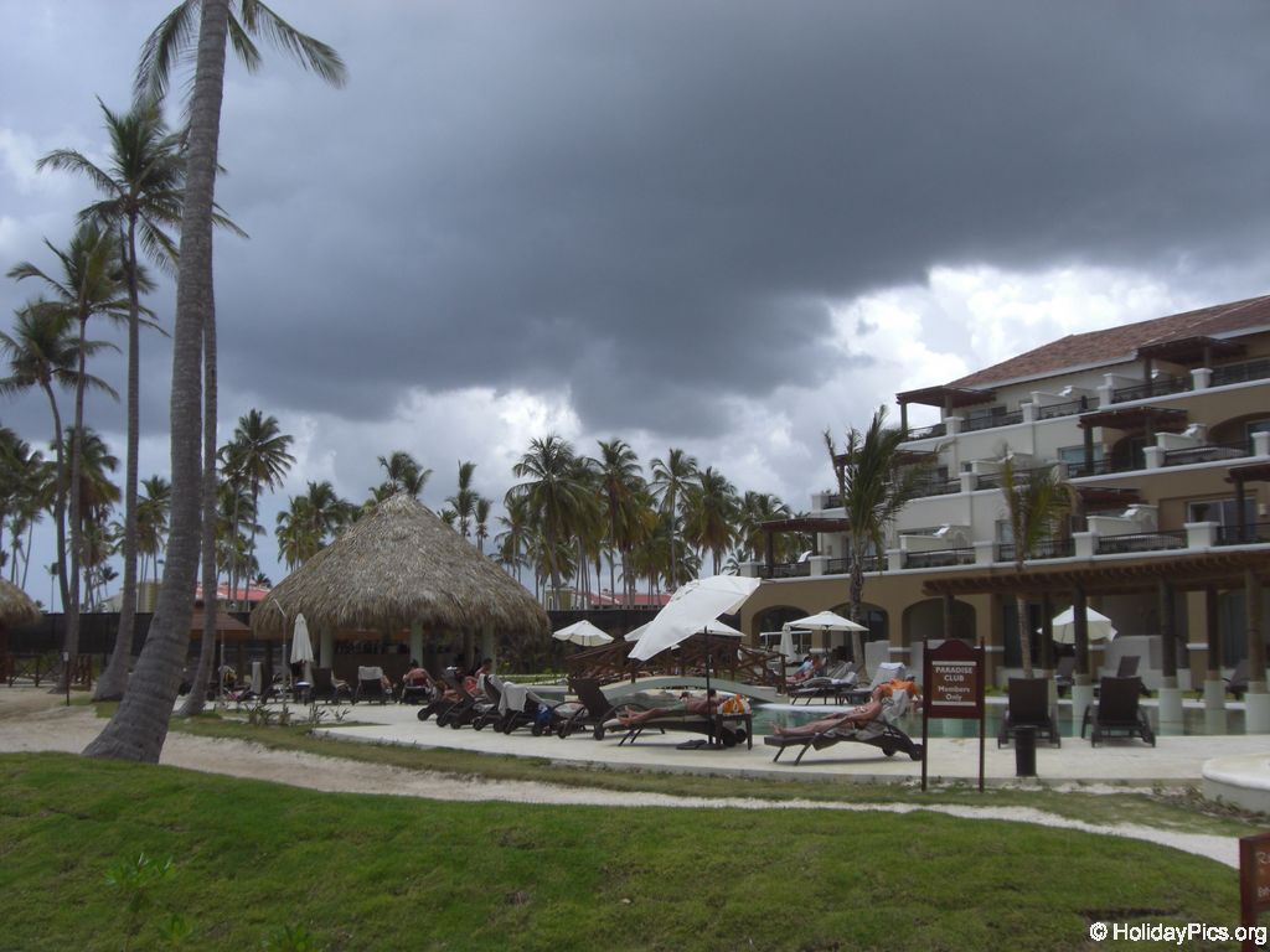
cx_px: 635
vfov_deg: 37.7
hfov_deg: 49.0
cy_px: 476
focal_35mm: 38
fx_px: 1394
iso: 64
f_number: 8
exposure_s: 1/200
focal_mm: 6.2
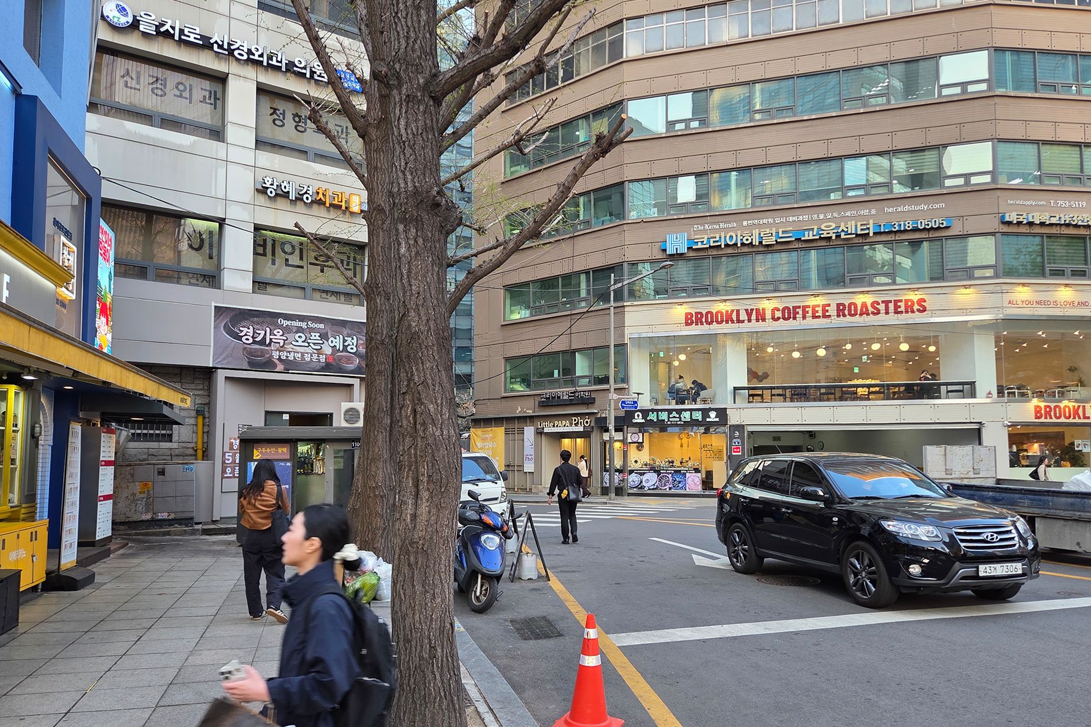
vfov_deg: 51.2
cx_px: 544
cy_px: 402
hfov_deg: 71.5
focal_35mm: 25
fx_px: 758
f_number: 1.8
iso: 80
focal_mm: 5.4
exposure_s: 1/120
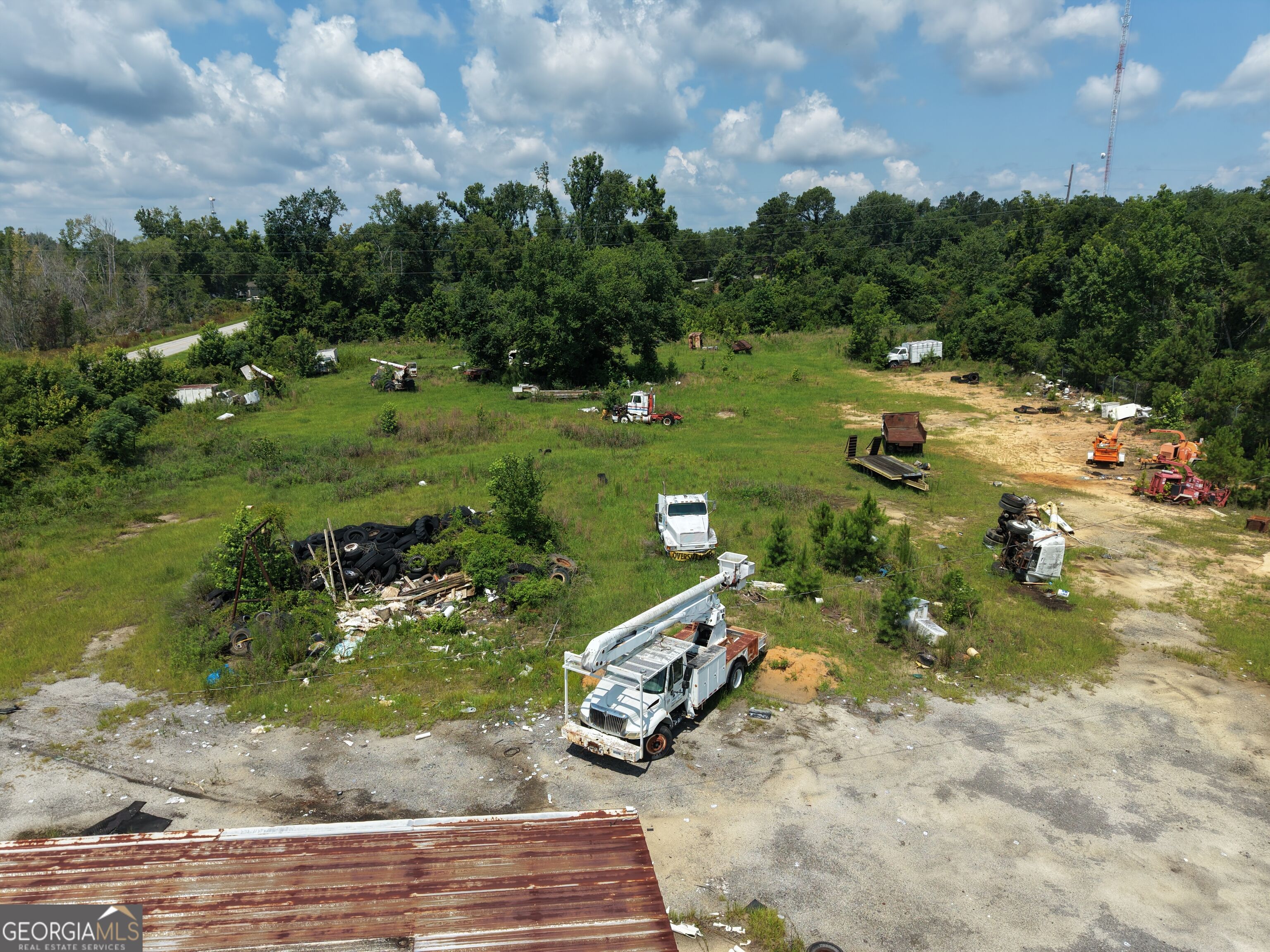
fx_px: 881
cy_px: 476
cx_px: 635
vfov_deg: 56.8
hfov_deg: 71.6
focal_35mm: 24
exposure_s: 1/5000
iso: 150
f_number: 1.8
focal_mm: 8.67
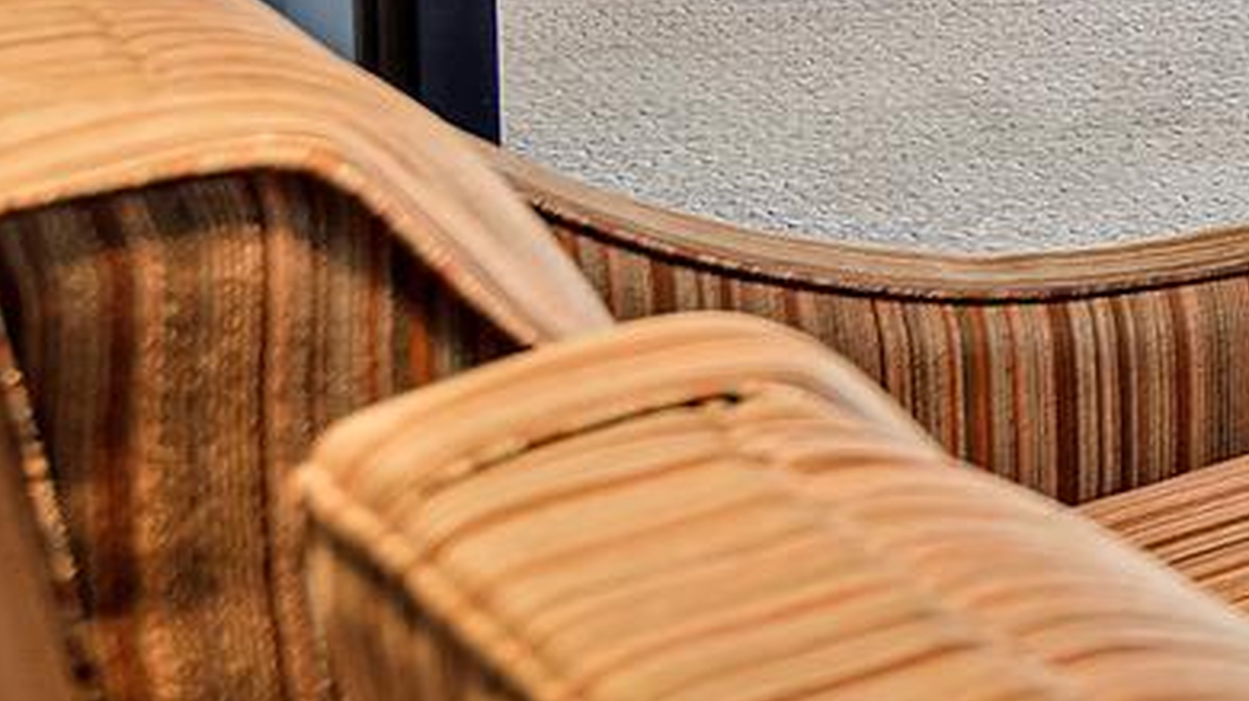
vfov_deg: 8.4
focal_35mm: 132
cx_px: 3196
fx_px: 4370
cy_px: -978
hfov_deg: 12.2
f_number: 9
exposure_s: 1/5
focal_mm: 24
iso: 250
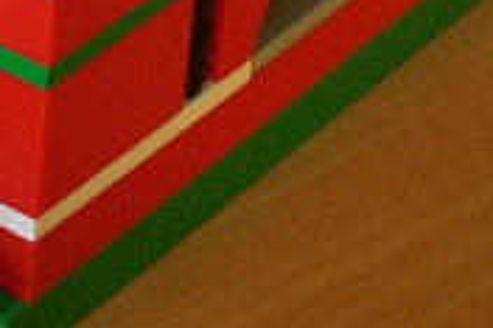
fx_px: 3065
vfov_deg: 5.9
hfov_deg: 9.0
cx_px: -246
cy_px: -432
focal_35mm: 224
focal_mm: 6.2
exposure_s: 1/30
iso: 141
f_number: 2.8
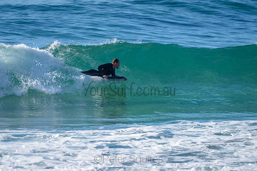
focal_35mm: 613
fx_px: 4376
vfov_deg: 2.2
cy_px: 66
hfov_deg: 3.4
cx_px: 128
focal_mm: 500
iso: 220
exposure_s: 1/2000
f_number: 5.6
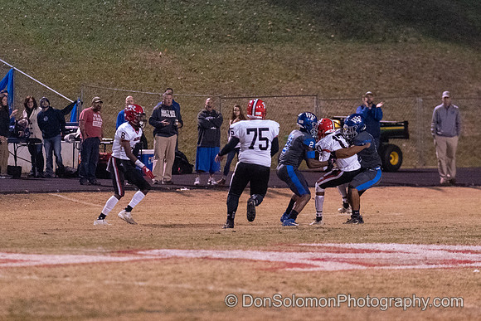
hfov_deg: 7.0
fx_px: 3905
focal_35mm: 292
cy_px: 149
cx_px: 280
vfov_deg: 4.7
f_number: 2.8
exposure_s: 1/800
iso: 6400
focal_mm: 173
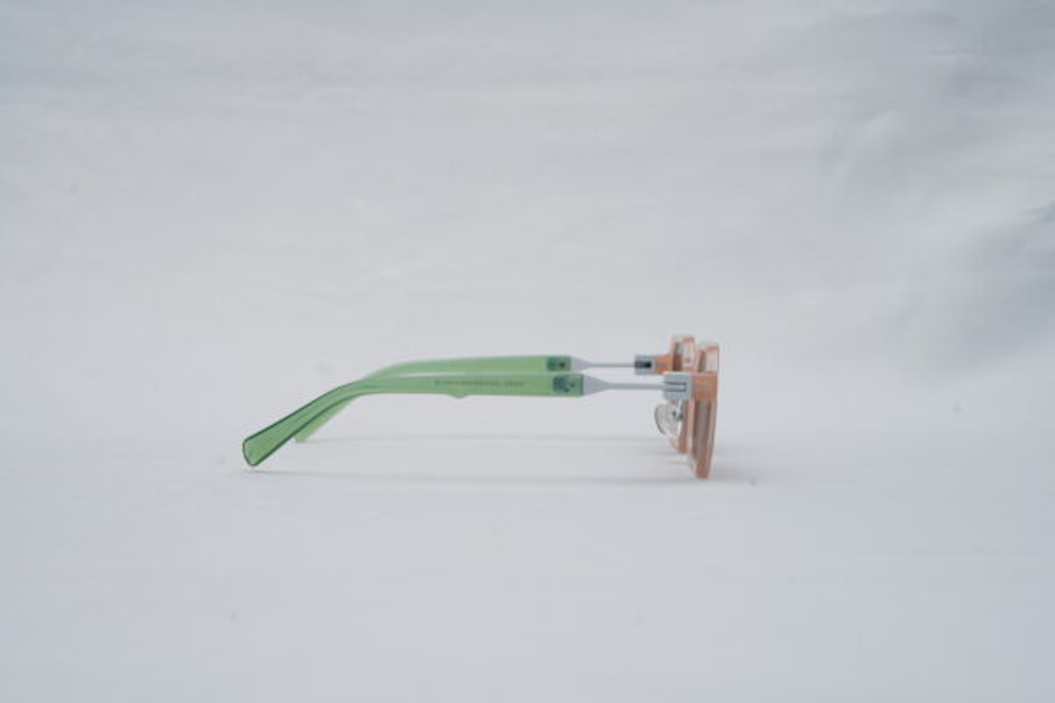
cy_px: 352
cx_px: 528
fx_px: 1465
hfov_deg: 39.6
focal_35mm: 50
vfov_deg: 27.0
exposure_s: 1/160
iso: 100
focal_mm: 50
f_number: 9
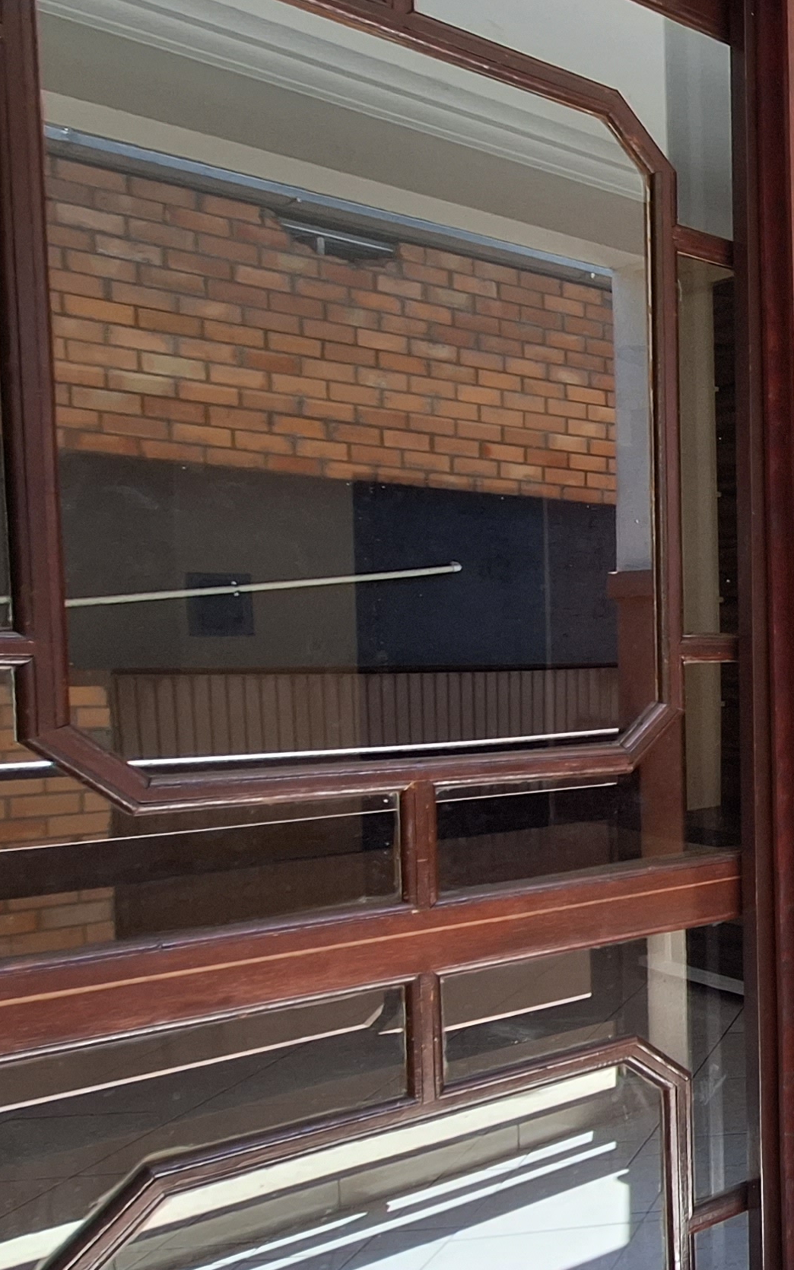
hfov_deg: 25.5
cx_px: 1263
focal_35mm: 33
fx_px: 1142
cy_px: 738
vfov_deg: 57.8
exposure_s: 1/100
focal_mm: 1.74
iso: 40
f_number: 2.2
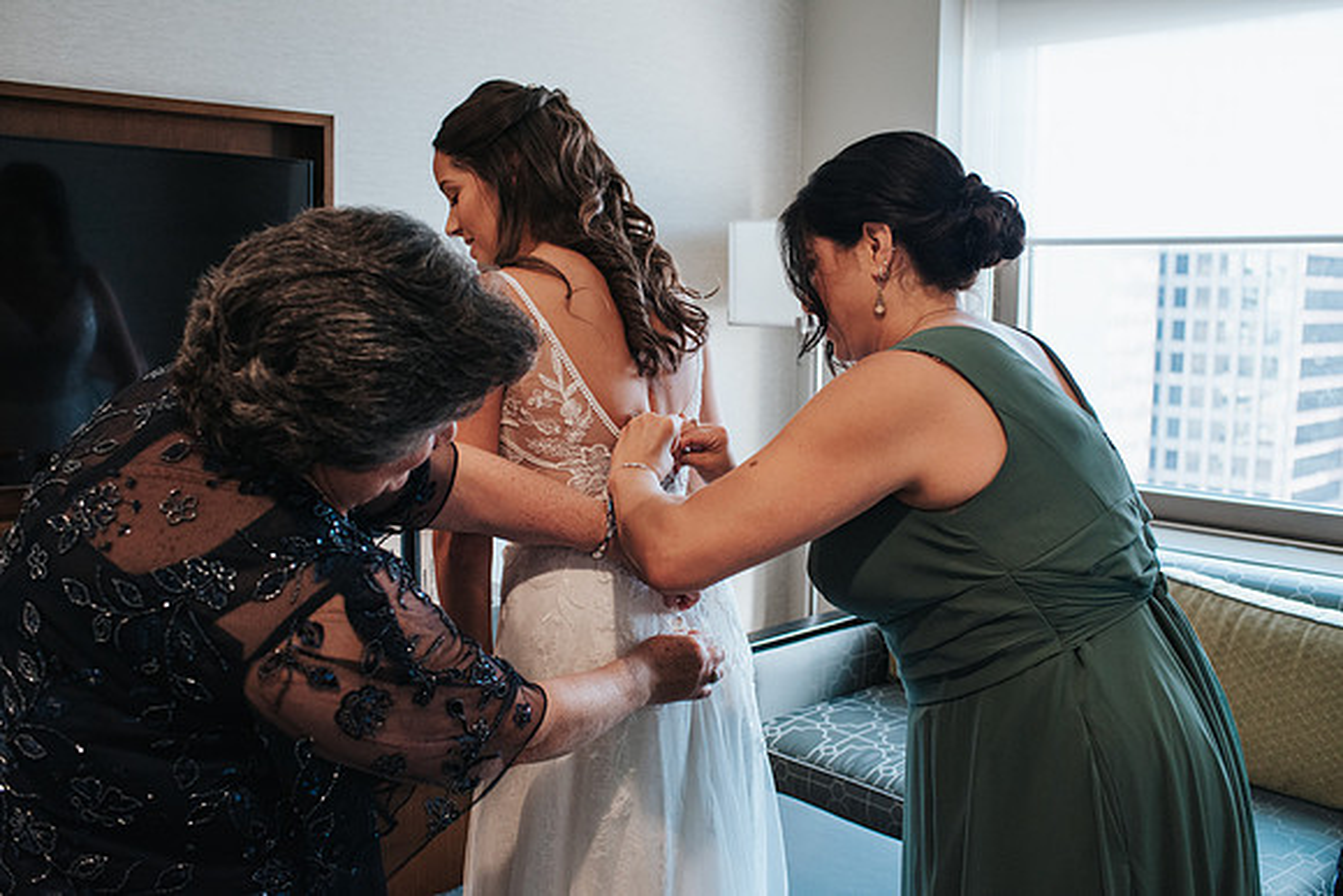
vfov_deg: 37.9
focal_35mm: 35
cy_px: 448
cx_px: 672
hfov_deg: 54.4
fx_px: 1306
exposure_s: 1/125
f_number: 4
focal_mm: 35
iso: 1000
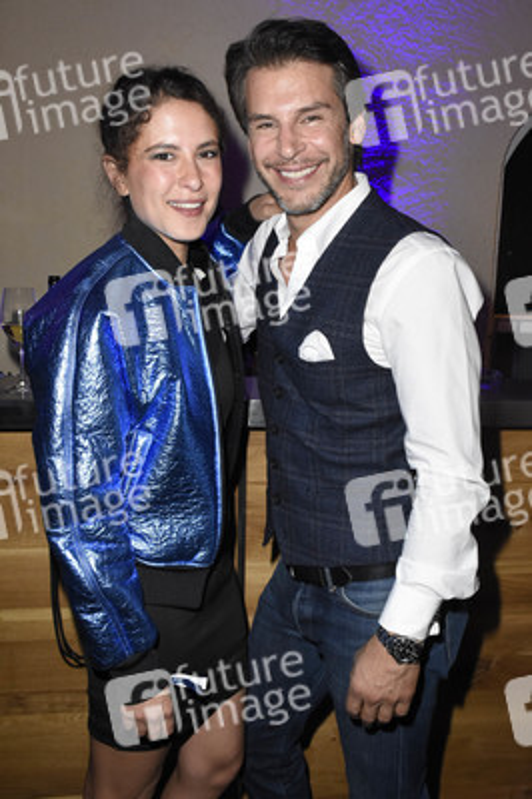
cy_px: 400
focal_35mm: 34
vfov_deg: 55.1
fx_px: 766
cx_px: 266
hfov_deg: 38.3
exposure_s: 1/60
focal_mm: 23
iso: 1600
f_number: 6.3
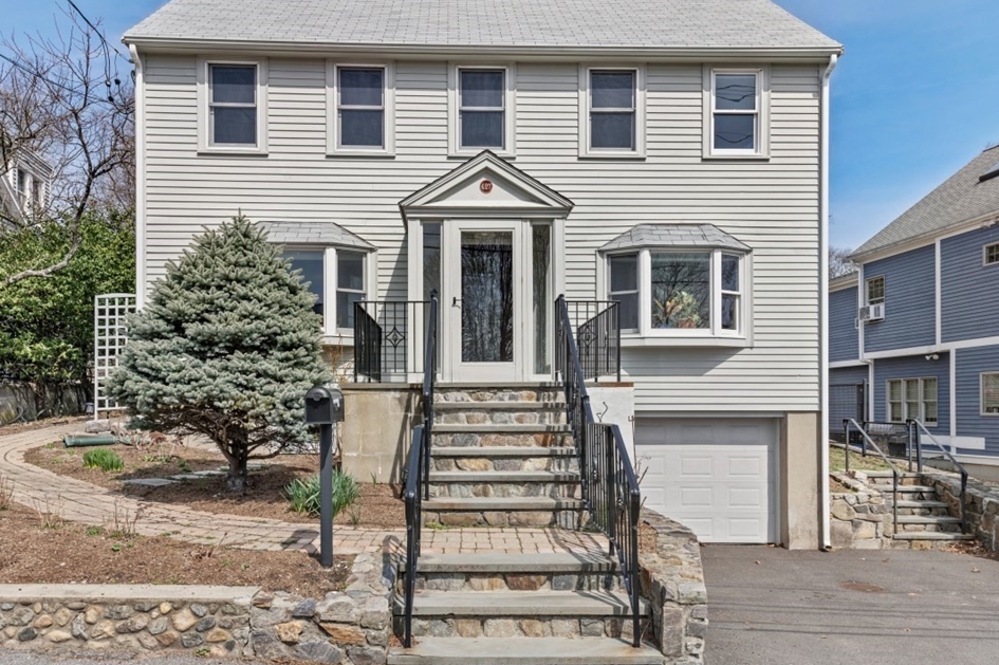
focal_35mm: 26
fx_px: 721
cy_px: 317
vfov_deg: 49.5
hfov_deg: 69.4
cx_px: 475
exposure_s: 1/400
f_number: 8
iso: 100
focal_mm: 24
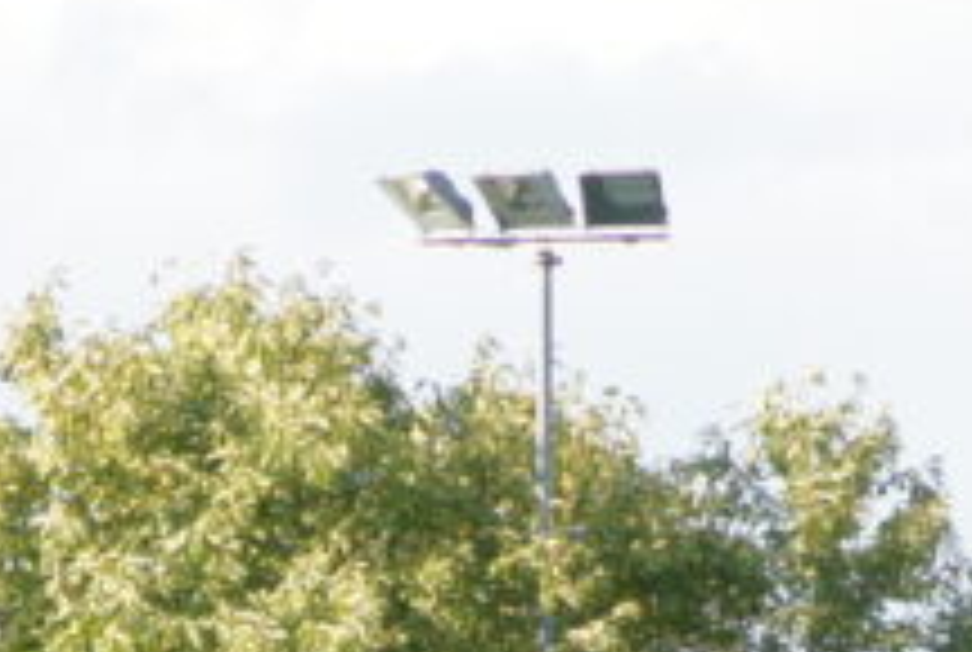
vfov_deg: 1.2
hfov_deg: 1.8
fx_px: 30735
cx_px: 387
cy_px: 1219
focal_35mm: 1136
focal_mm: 160
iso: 400
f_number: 5
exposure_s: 1/500
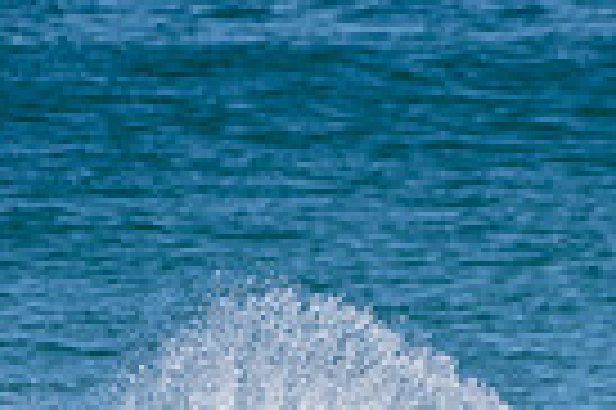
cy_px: 660
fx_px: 36300
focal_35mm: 2124
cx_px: 670
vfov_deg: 0.6
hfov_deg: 1.0
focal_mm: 500
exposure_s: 1/2000
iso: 220
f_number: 5.6
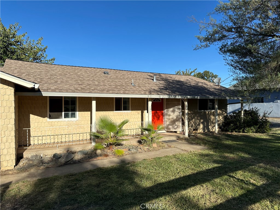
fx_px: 194
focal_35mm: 24
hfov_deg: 71.6
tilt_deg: -1.0
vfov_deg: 56.8
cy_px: 105
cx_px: 140
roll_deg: -0.3
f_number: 1.78
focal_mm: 6.86
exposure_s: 1/5263
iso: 80
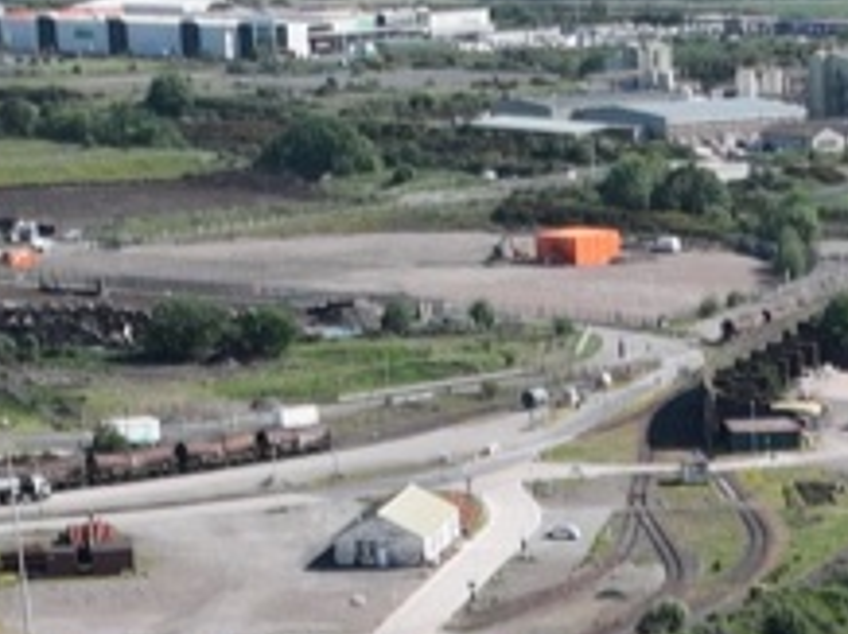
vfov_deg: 7.4
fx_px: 4307
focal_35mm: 176
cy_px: 1964
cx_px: 1058
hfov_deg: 11.0
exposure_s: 1/2000
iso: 140
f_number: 2.8
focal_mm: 12.29
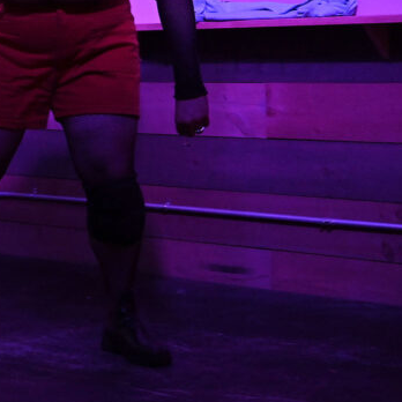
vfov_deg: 16.4
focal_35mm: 105
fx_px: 1380
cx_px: -110
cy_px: 38
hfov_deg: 15.8
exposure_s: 1/250
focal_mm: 28
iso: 3200
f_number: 3.5
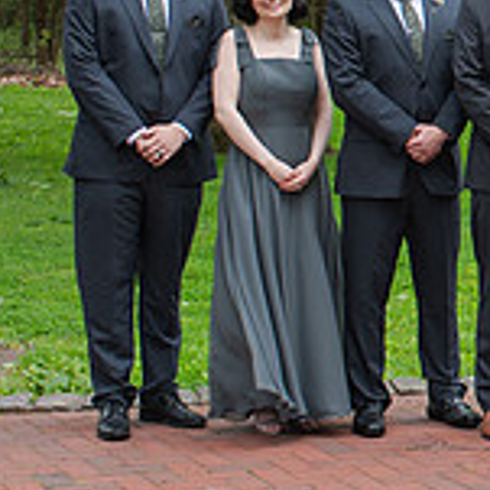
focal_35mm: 147
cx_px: 845
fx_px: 2354
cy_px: 168
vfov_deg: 11.9
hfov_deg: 11.2
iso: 140
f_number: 3.5
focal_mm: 35
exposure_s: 1/320
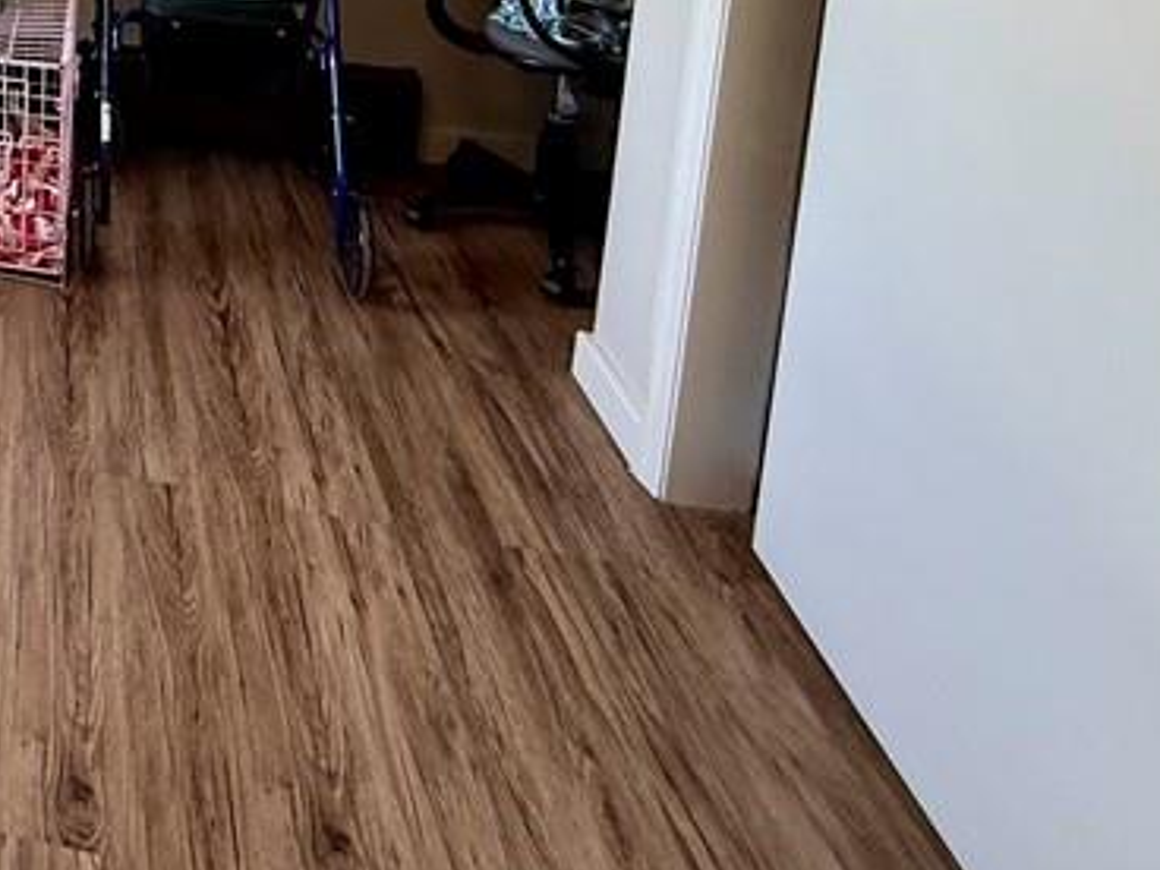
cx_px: -258
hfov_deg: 36.2
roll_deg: +0.8
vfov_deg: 29.6
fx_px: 1307
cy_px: -258
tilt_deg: -10.4
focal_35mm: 39
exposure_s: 1/120
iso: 200
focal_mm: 2.22
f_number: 2.2
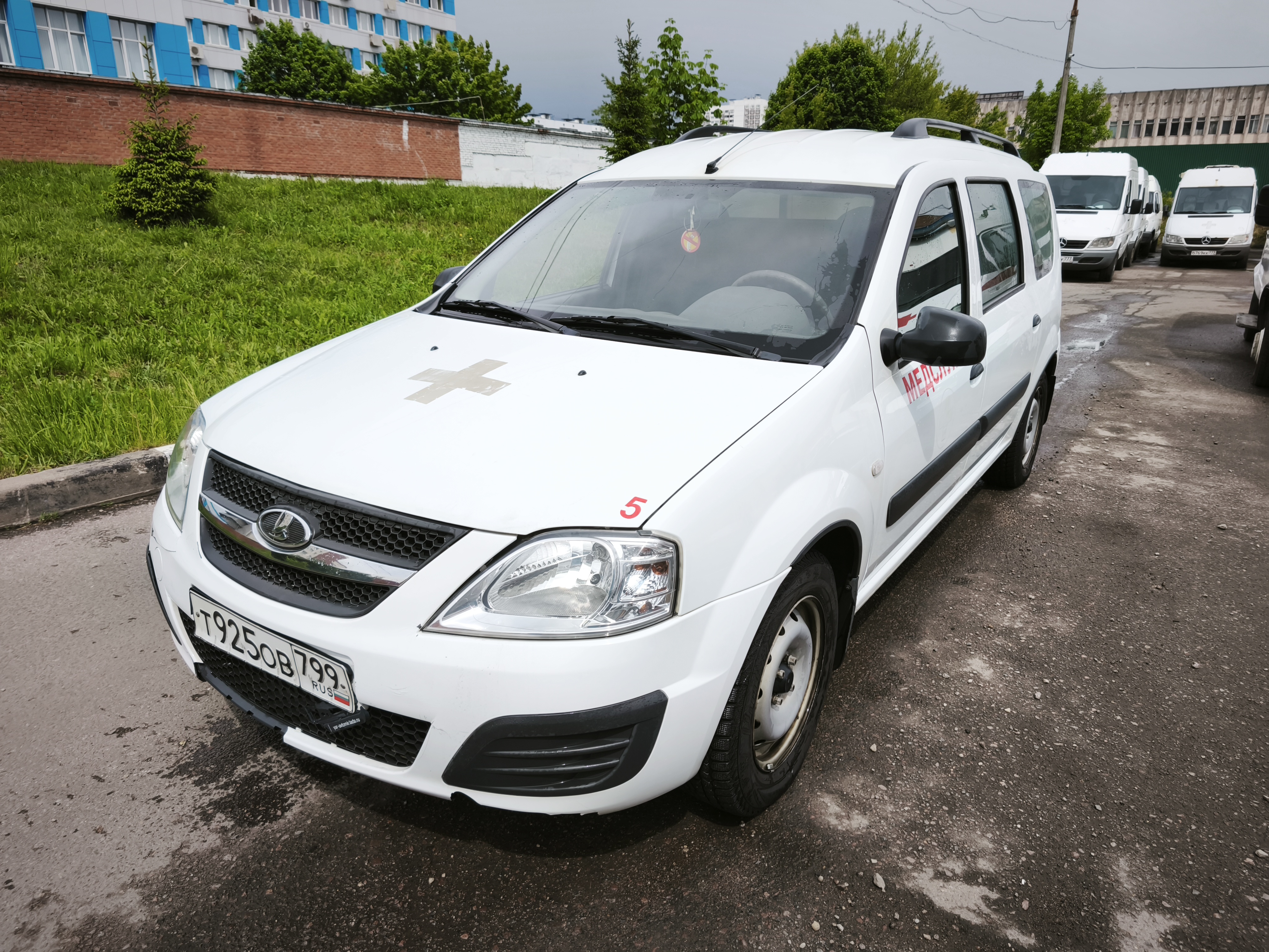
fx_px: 843
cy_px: 476
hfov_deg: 73.9
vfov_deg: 58.9
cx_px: 634
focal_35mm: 23
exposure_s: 1/2460
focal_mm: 5.35
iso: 80
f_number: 1.7
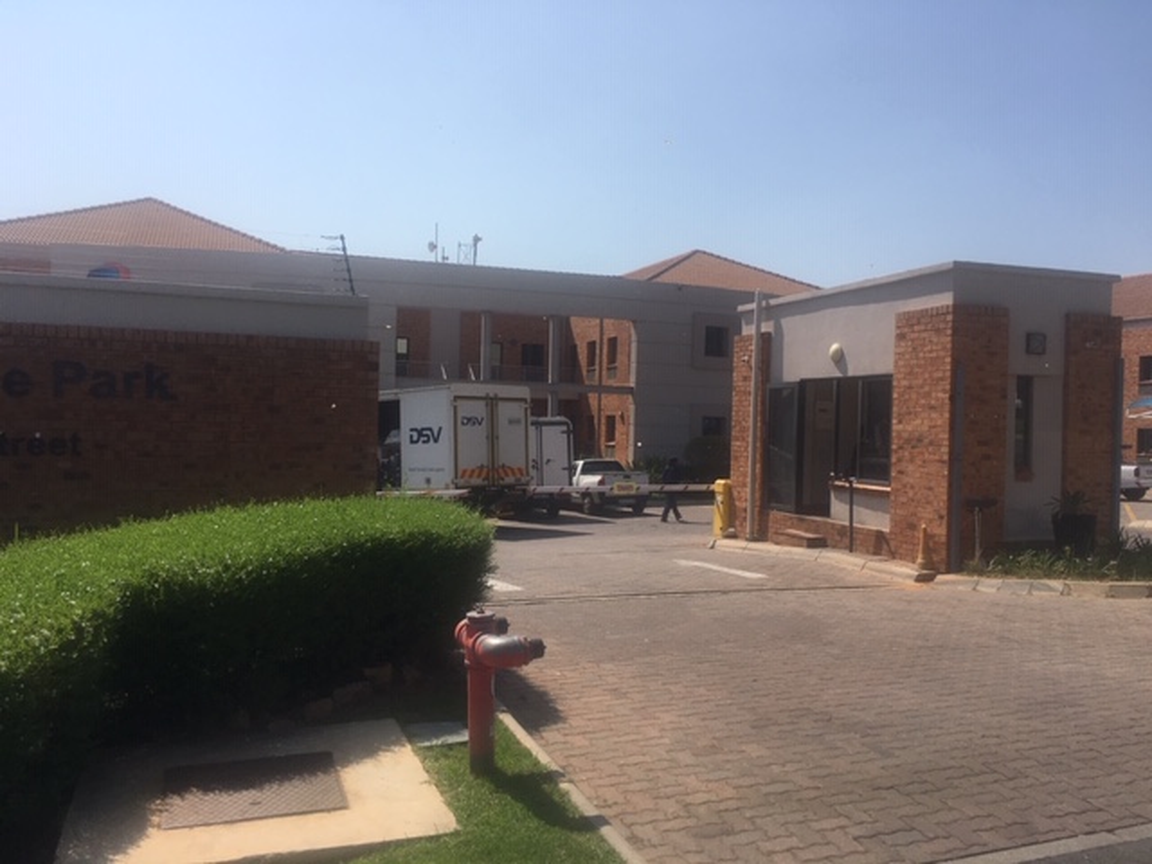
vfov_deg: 48.2
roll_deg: -1.1
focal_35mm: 29
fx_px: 965
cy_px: 432
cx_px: 576
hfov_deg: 61.7
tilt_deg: -0.3
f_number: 2.2
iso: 25
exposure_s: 1/3077
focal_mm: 4.15
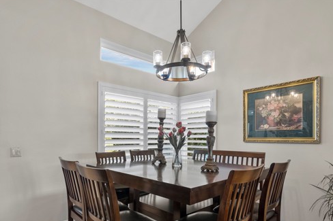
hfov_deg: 80.9
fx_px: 194
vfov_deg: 58.4
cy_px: 143
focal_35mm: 21
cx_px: 147
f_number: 6.3
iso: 250
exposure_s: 1/4
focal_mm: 16
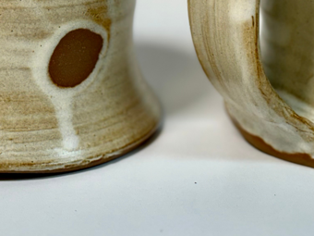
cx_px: 167
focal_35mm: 127
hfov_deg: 15.5
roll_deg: +0.5
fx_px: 1152
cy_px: 12
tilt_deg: -16.5
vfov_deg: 11.6
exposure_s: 1/298
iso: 80
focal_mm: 6.76
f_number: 1.78
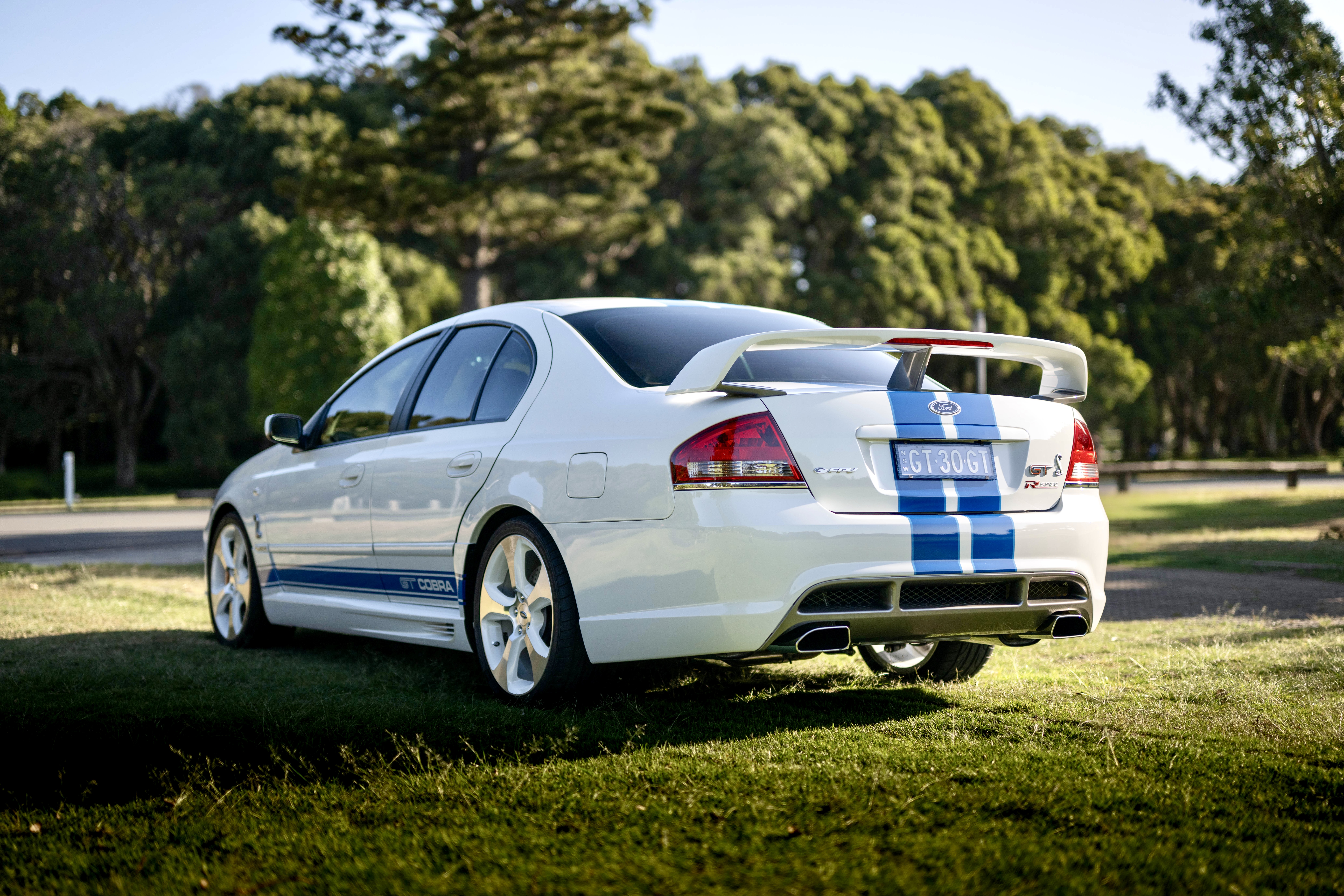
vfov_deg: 27.0
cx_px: 672
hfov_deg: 39.6
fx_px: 1867
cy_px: 448
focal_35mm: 50
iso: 125
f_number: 1.2
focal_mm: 50
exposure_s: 1/5000
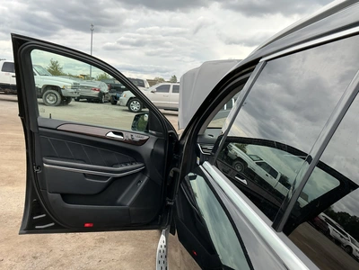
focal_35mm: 28
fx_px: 290
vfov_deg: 49.7
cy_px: 135
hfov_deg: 63.4
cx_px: 180
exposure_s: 1/613
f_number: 1.8
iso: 25
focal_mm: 3
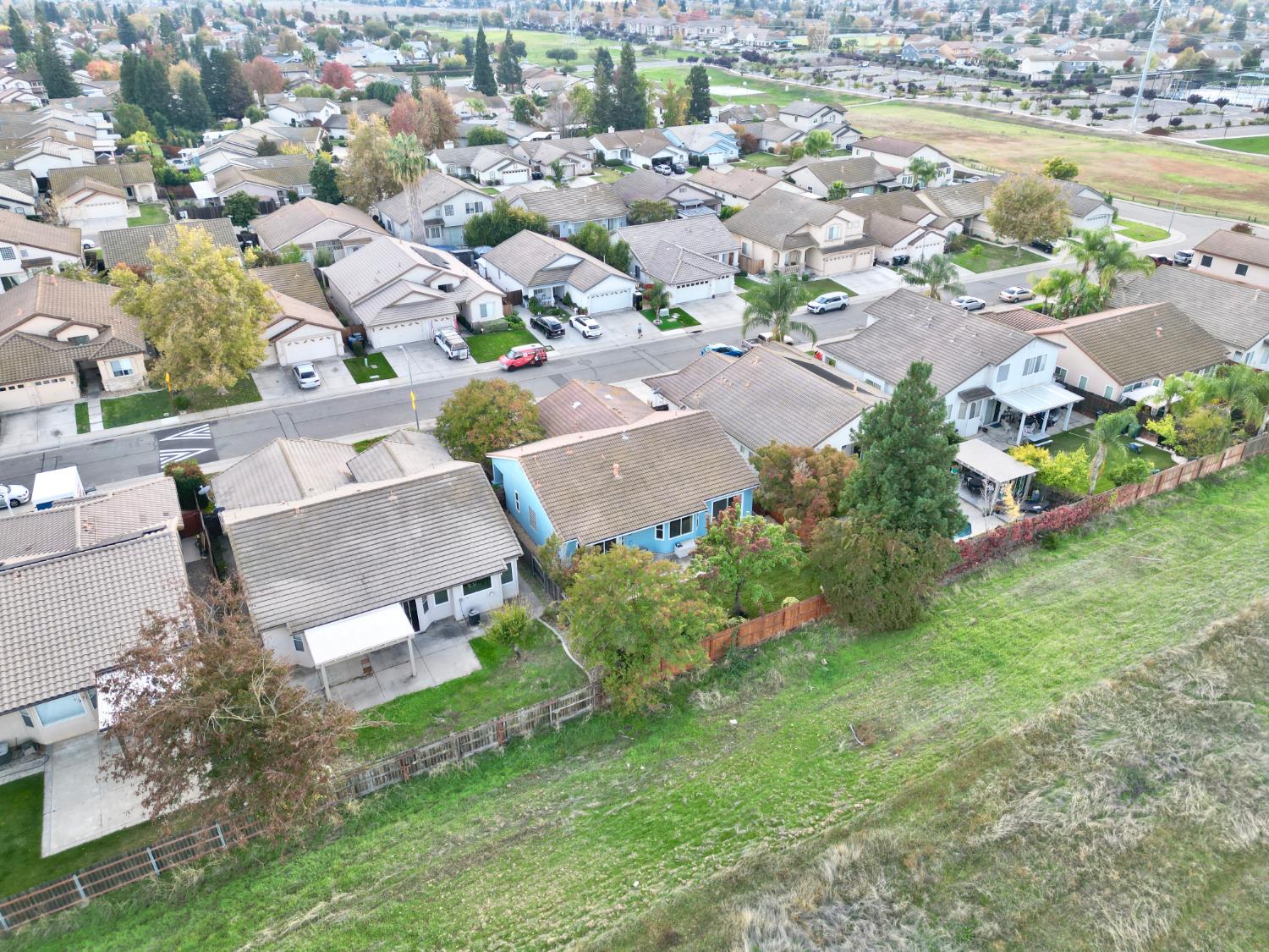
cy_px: 476
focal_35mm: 24
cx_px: 634
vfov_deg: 56.8
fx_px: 880
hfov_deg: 71.6
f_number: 1.7
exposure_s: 1/240
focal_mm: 6.72
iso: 100
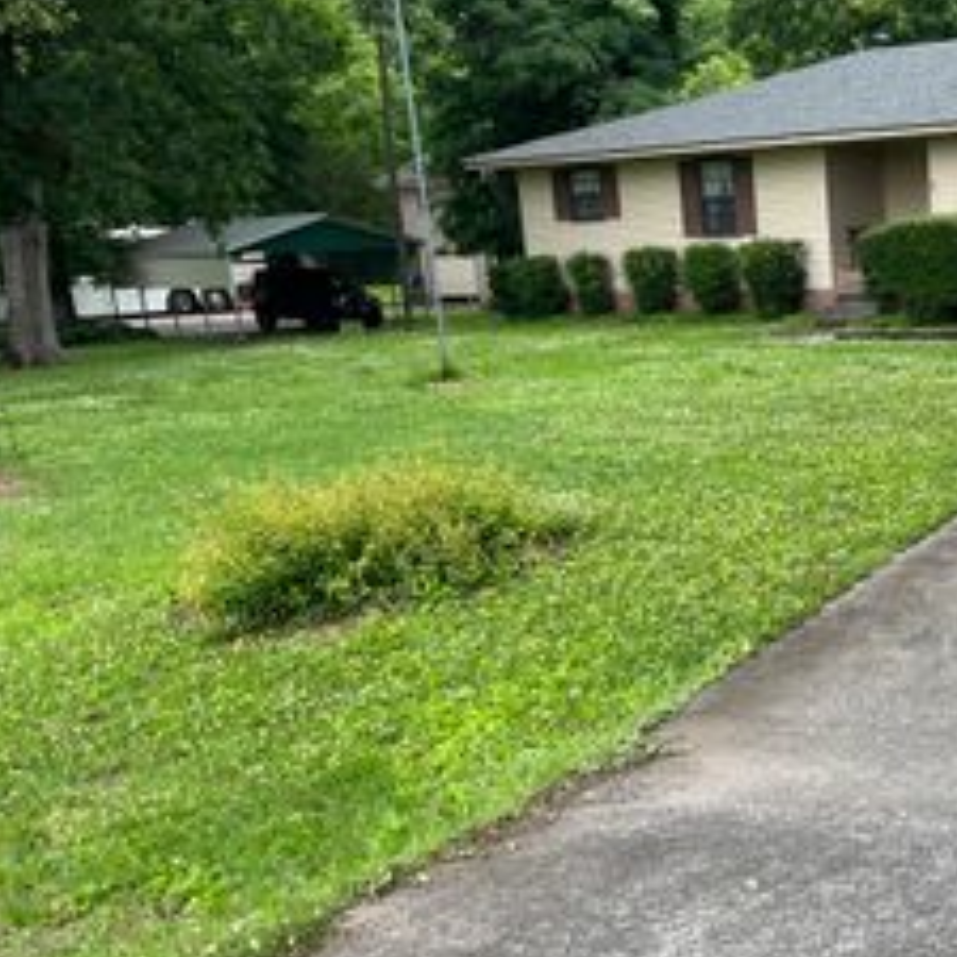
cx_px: 948
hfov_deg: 31.0
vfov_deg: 33.1
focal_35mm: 51
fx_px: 1595
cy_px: 632
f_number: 1.6
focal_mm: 5.1
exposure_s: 1/631
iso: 50
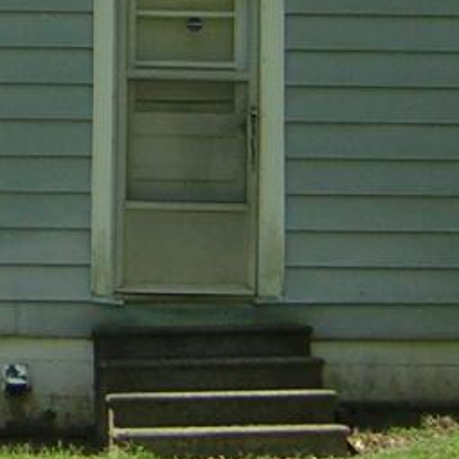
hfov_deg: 13.2
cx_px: -101
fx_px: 1920
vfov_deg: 13.5
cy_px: 9
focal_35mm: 128
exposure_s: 1/253
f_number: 5.2
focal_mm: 4.7
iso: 50
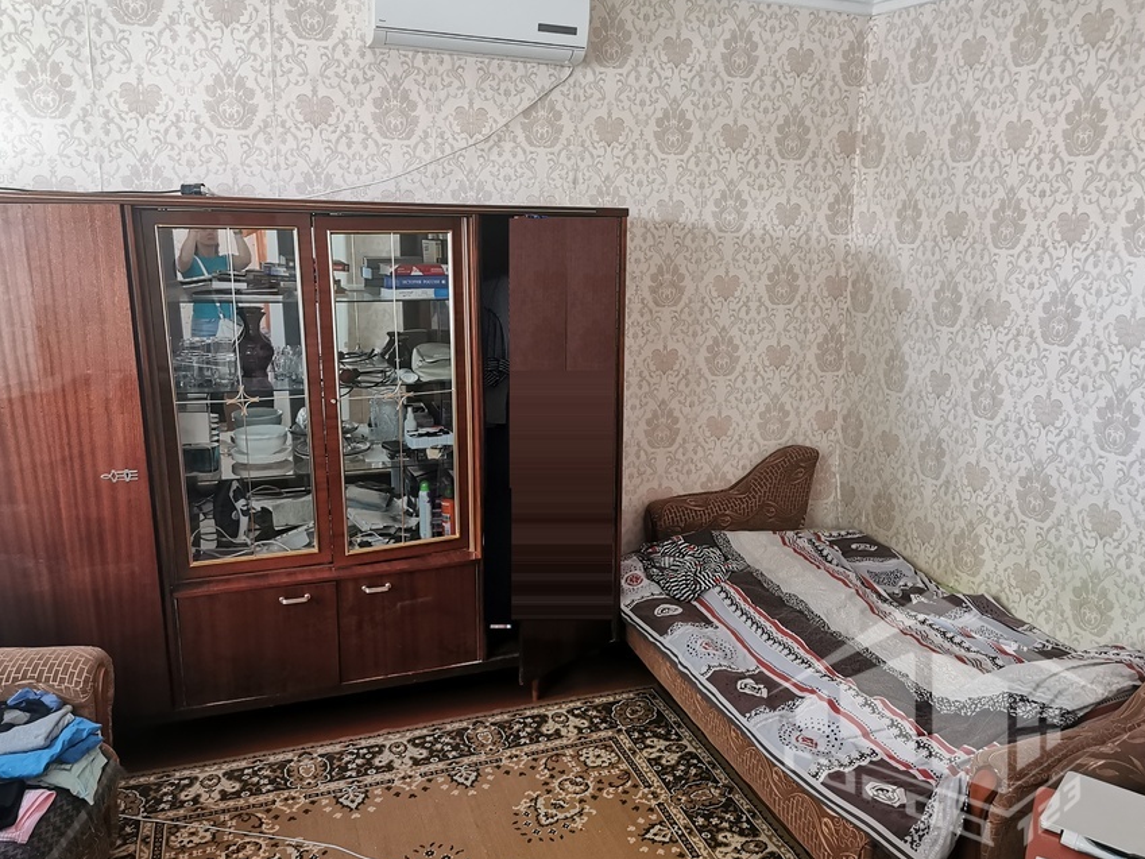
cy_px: 429
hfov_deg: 61.6
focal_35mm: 29
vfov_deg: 48.2
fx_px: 959
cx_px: 593
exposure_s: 1/60
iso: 500
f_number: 1.6
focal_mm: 5.56
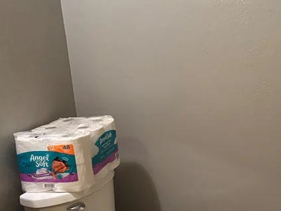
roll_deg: +1.4
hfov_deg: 27.6
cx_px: 324
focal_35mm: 63
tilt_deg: -13.6
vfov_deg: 23.3
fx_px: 511
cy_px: 122
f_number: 1.6
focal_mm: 5.96
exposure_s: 1/40
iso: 500
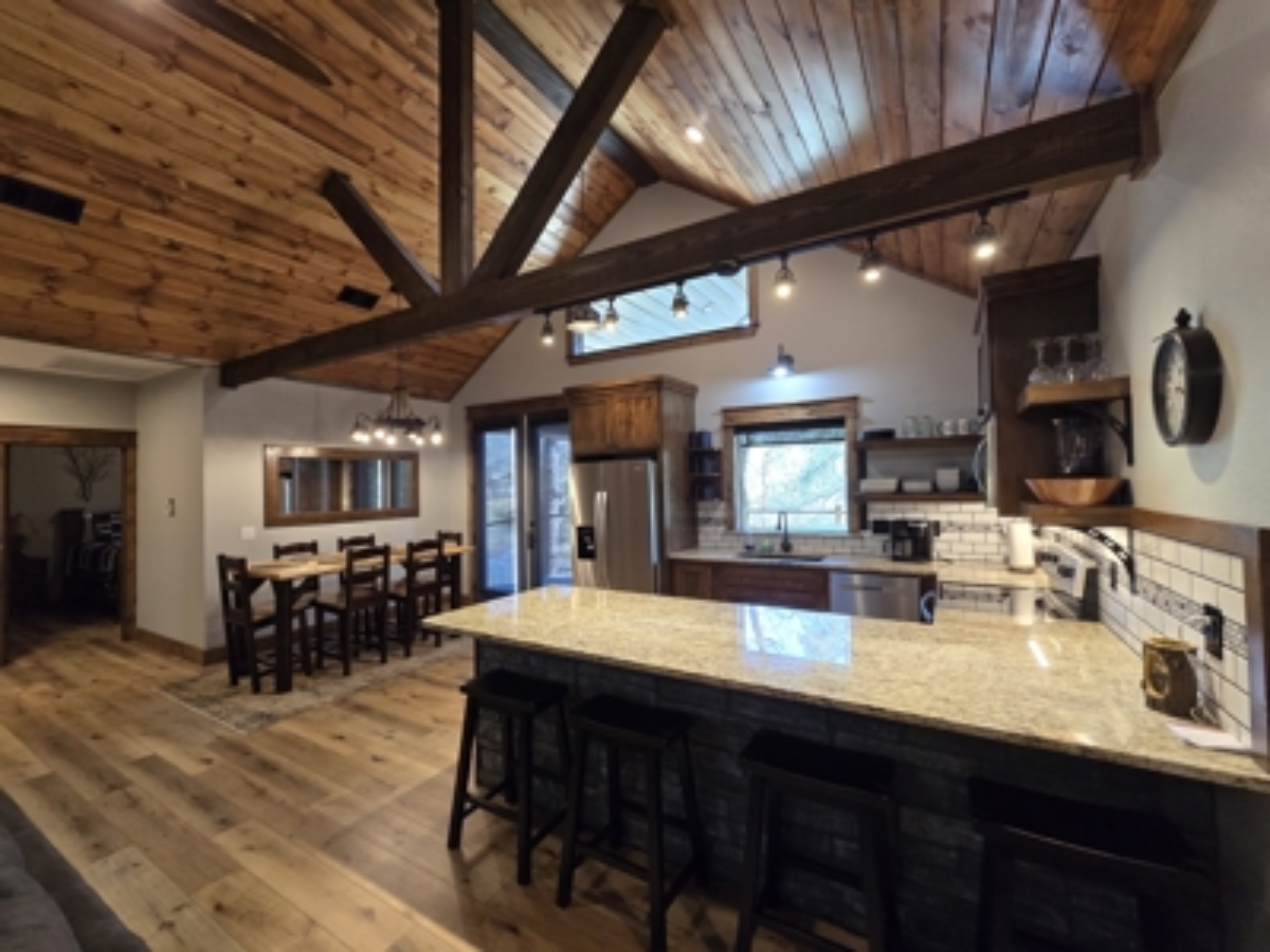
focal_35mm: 13
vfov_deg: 89.9
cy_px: 476
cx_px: 635
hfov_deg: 106.2
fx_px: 477
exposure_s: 1/60
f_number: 2.2
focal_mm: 2.2
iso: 250
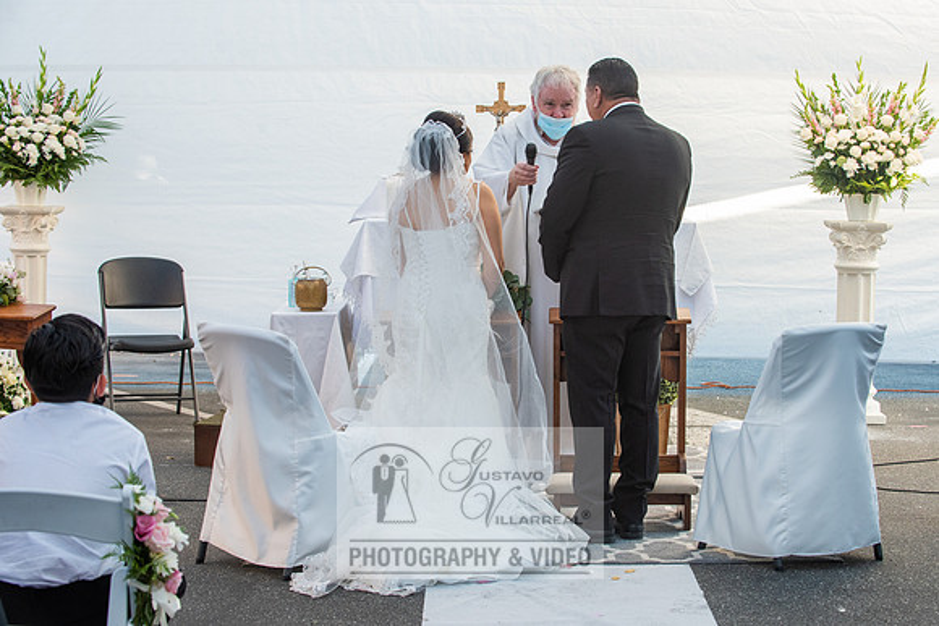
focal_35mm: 84
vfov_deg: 16.4
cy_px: 303
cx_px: 523
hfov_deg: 24.3
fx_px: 2179
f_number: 6.3
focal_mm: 75
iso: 800
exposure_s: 1/125
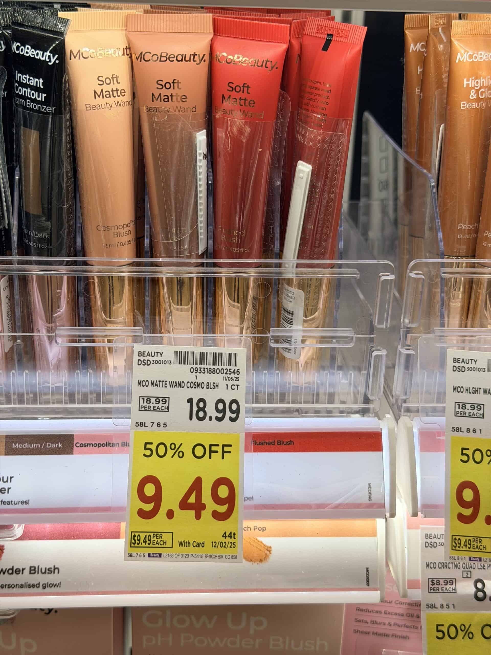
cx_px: 246
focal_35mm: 48
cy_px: 328
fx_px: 908
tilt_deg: -22.4
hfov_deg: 30.3
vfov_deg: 39.7
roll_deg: -1.7
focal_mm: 6.76
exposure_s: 1/337
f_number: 1.78
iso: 64
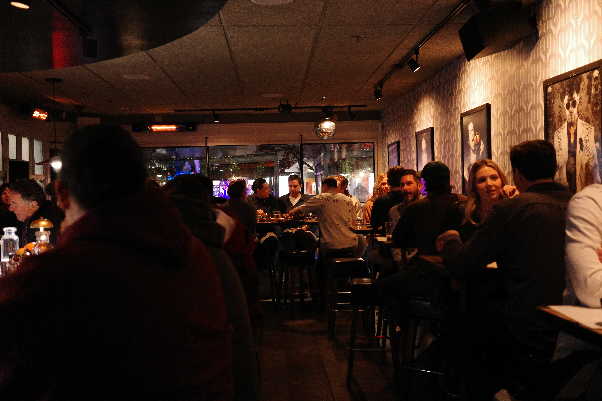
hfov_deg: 48.5
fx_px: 669
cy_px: 200
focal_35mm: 40
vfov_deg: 33.4
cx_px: 301
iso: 5000
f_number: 2.8
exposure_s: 1/40
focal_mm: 26
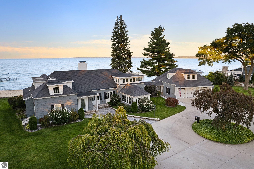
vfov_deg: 57.2
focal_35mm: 22
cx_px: 127
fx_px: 155
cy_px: 84
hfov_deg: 78.6
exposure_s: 1/125
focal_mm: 8.38
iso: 100
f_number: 2.8
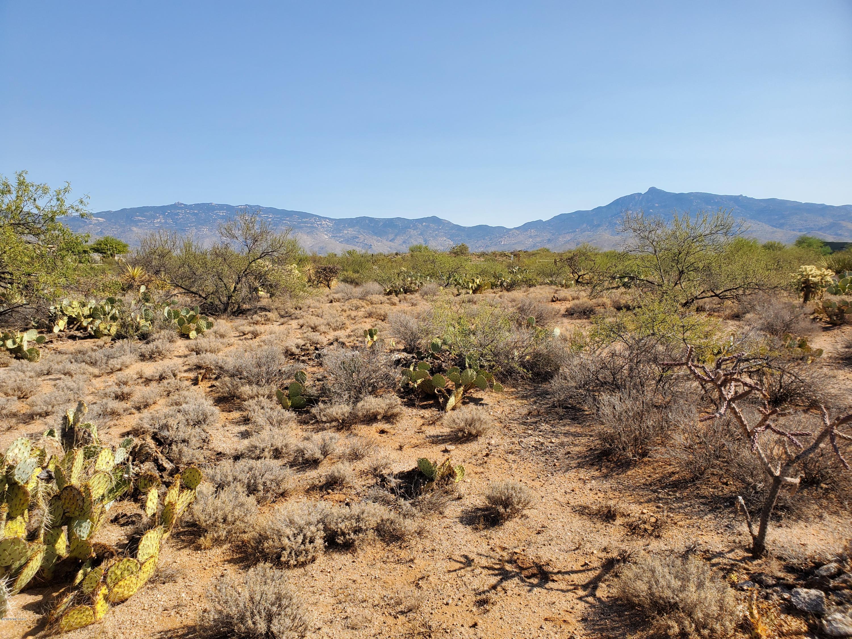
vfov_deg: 53.1
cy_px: 320
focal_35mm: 26
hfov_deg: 67.3
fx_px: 640
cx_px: 426
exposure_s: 1/1342
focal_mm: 4.3
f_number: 2.4
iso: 50
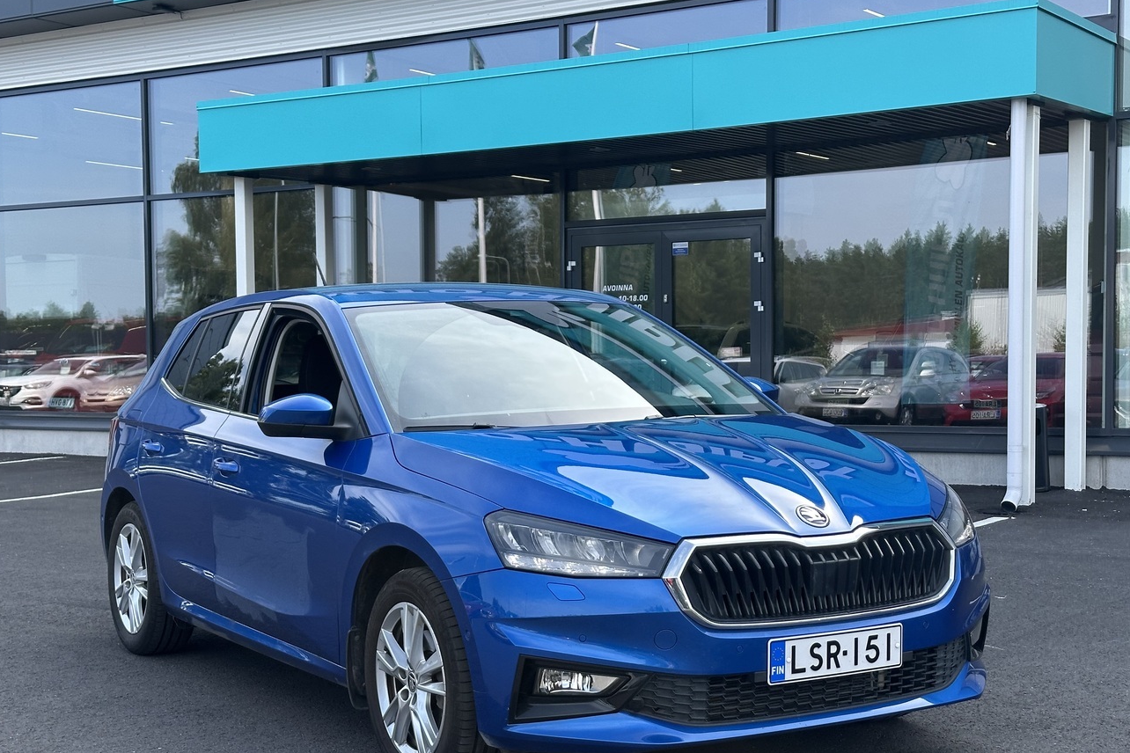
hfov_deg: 35.6
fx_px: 1758
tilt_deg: +0.9
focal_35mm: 56
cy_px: 437
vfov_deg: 24.2
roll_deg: +1.6
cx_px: 539
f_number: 1.78
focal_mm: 6.86
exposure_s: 1/1145
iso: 64
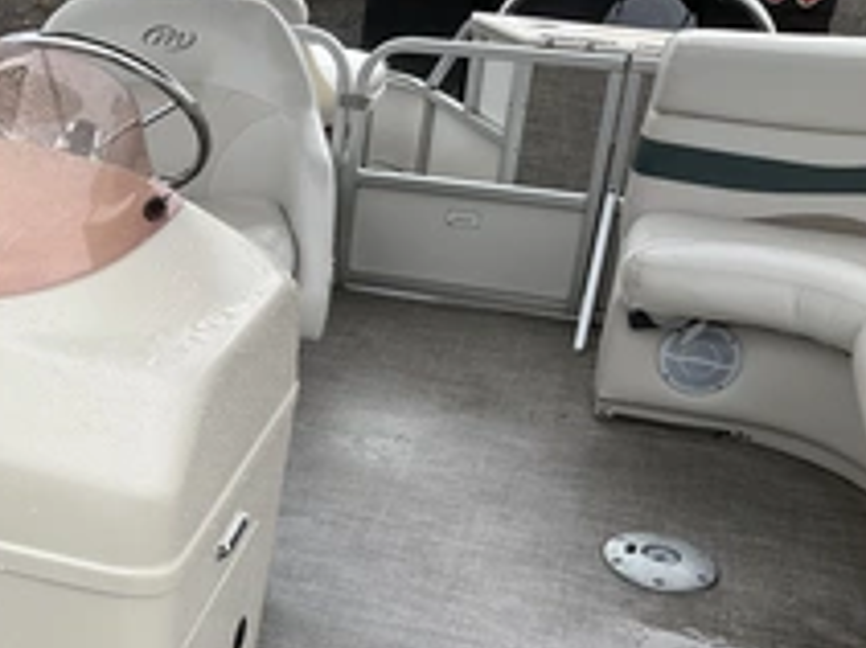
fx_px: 1375
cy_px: 459
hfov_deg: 33.3
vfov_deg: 26.3
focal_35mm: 55
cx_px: 103
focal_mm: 3
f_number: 1.8
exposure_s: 1/842
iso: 25
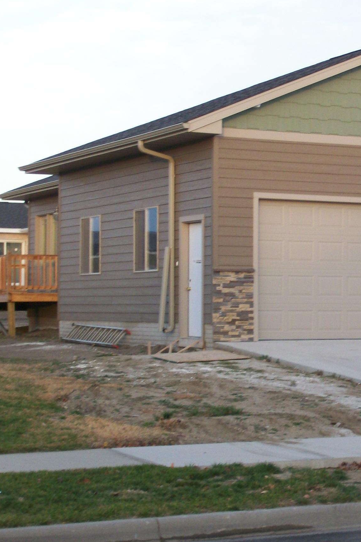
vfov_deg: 20.8
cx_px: 353
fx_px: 1474
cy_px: 270
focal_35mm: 98
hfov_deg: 13.8
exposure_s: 1/103
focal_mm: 11.6
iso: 80
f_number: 3.8
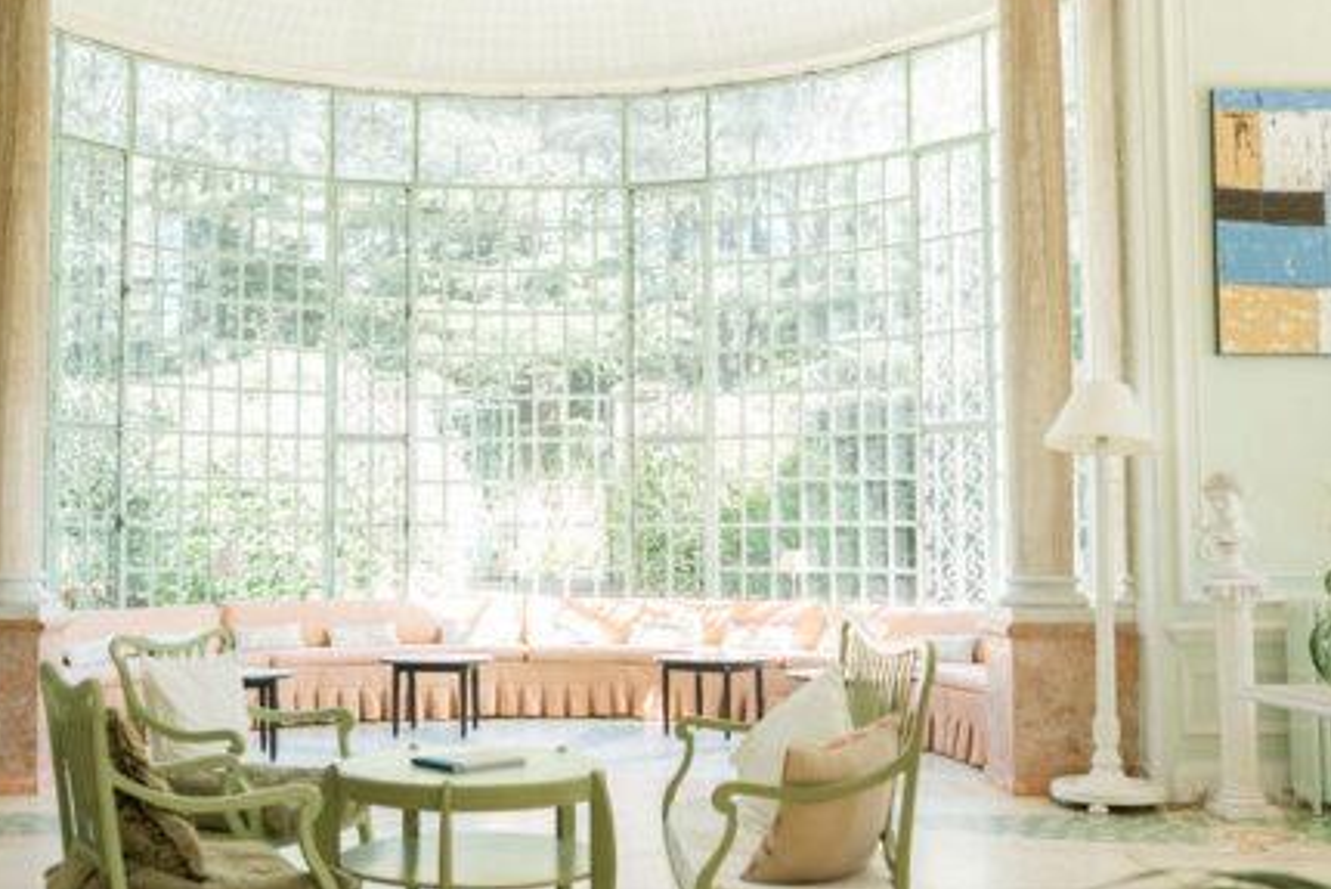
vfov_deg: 31.2
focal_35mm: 43
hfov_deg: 45.0
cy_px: 409
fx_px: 1590
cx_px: 495
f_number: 2.5
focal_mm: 24
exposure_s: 1/200
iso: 250
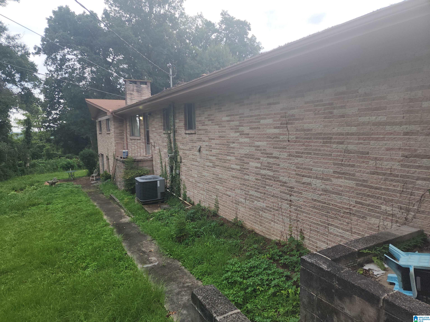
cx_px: 215
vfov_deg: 58.9
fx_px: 286
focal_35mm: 23
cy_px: 161
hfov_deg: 73.9
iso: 12
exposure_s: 1/285
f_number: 1.8
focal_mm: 6.4
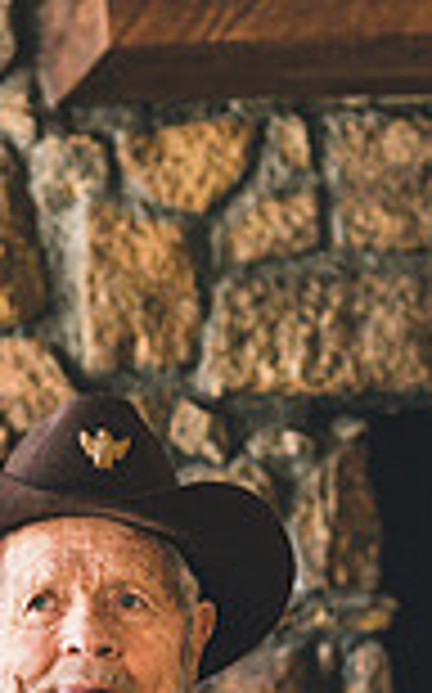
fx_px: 3095
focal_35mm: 164
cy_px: 711
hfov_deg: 8.0
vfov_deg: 12.6
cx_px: 88
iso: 10000
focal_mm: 55
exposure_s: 1/125
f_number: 3.5
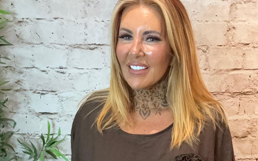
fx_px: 352
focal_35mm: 50
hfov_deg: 40.3
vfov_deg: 24.2
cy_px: 177
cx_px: 141
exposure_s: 1/33
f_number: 1.9
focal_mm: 2.69
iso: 250
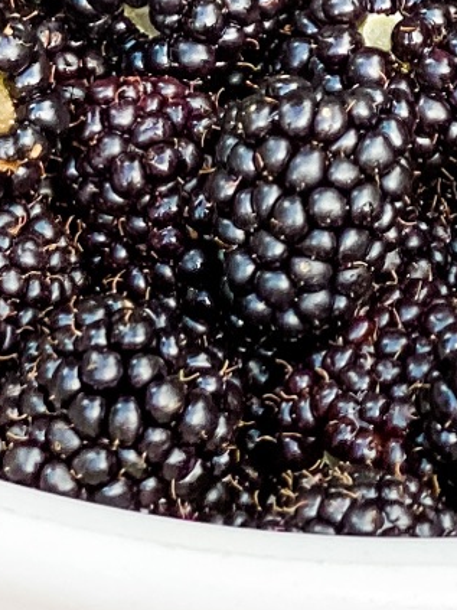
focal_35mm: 246
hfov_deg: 6.0
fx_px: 4332
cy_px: -459
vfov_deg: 7.8
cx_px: 208
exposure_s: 1/120
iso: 50
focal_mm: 6
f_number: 2
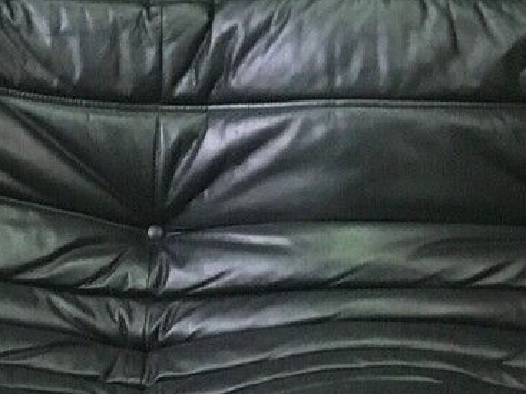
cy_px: -115
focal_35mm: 158
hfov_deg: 12.5
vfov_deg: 9.2
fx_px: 2400
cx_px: 312
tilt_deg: +2.2
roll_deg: +0.3
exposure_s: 1/17
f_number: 2.2
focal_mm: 4.15
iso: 250
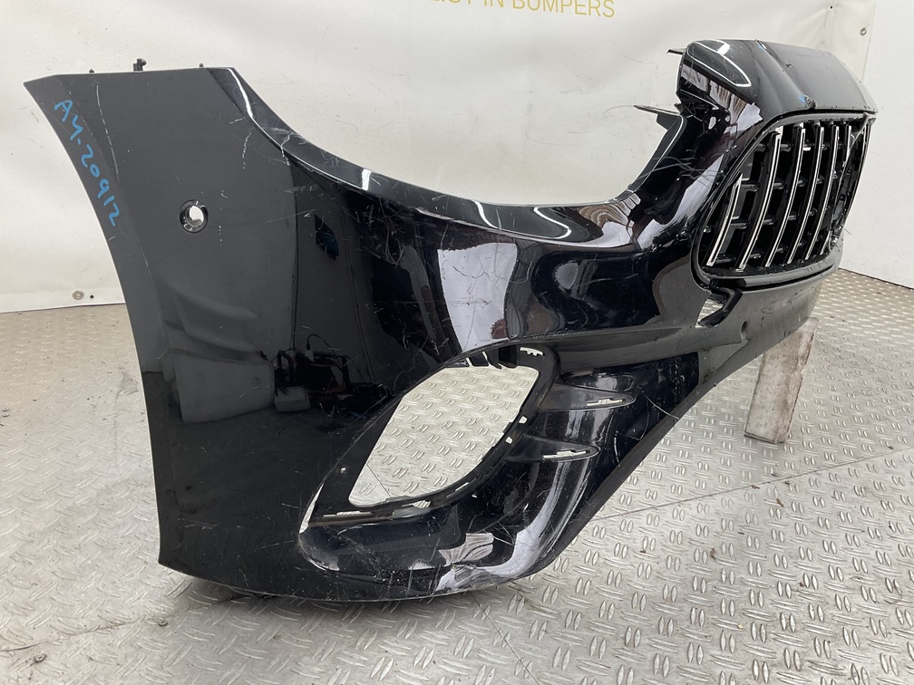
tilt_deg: -19.0
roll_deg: -5.3
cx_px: 457
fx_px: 766
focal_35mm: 29
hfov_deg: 61.7
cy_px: 342
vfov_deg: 48.2
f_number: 1.8
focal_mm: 3
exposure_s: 1/100
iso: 40
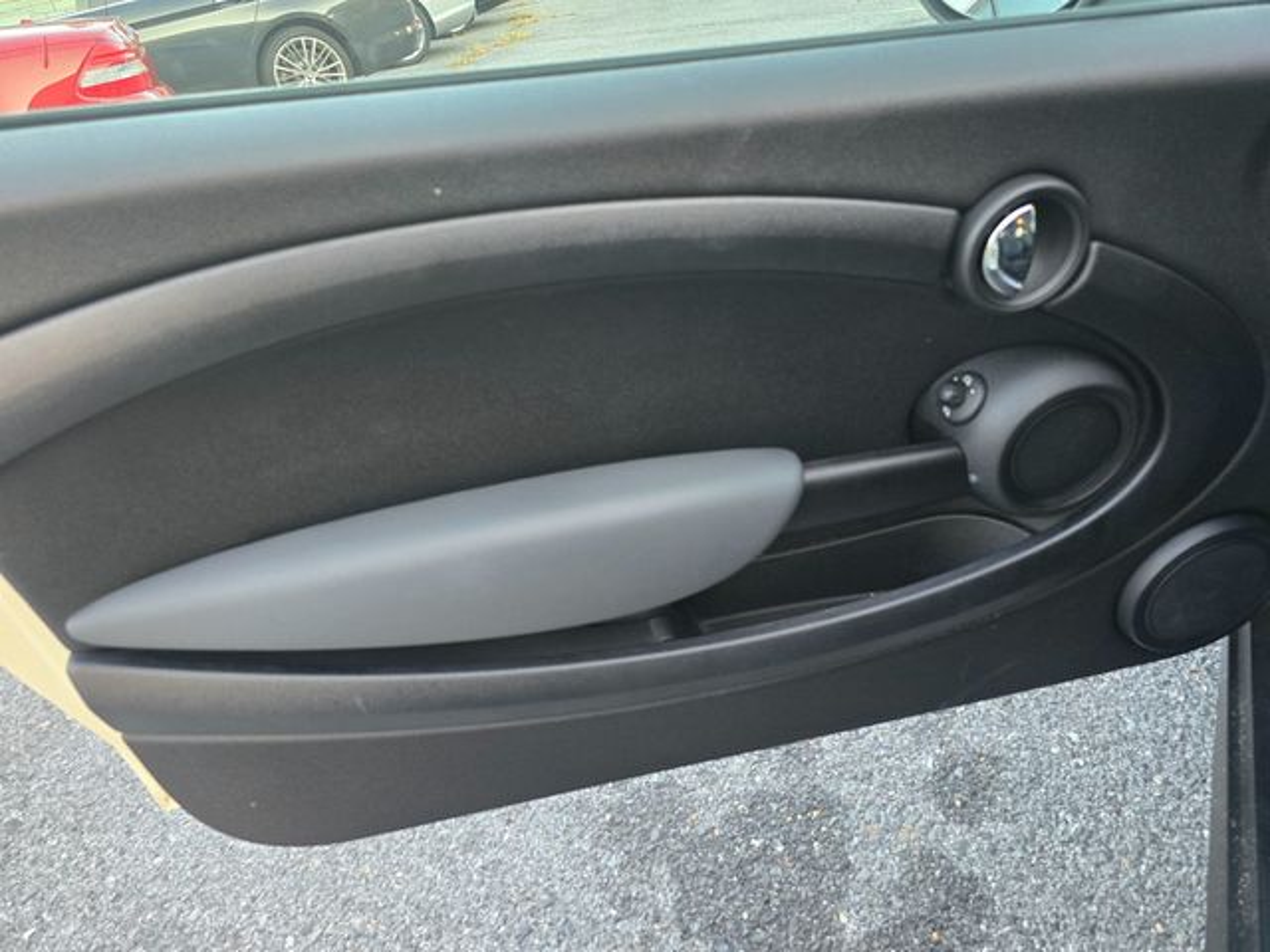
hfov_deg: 73.9
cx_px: 635
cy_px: 476
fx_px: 844
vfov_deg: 58.9
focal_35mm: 23
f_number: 1.7
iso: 250
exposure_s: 1/120
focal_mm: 6.3
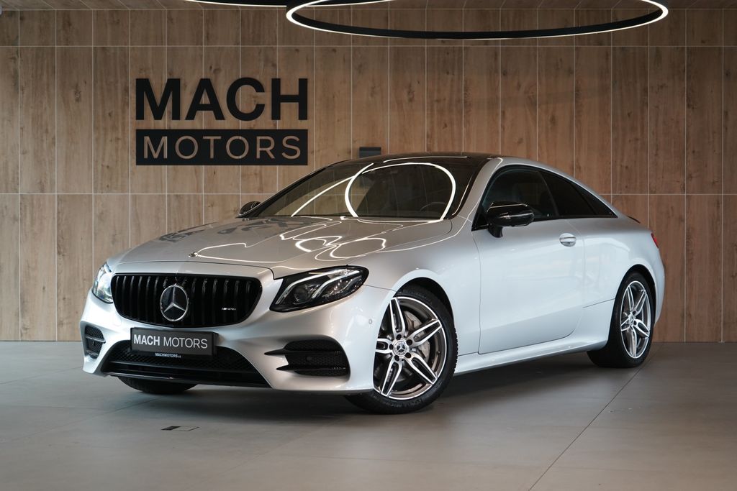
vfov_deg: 19.5
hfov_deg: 28.8
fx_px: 1433
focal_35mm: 70
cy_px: 246
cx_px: 368
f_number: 5.6
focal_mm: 70
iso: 1600
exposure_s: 1/160
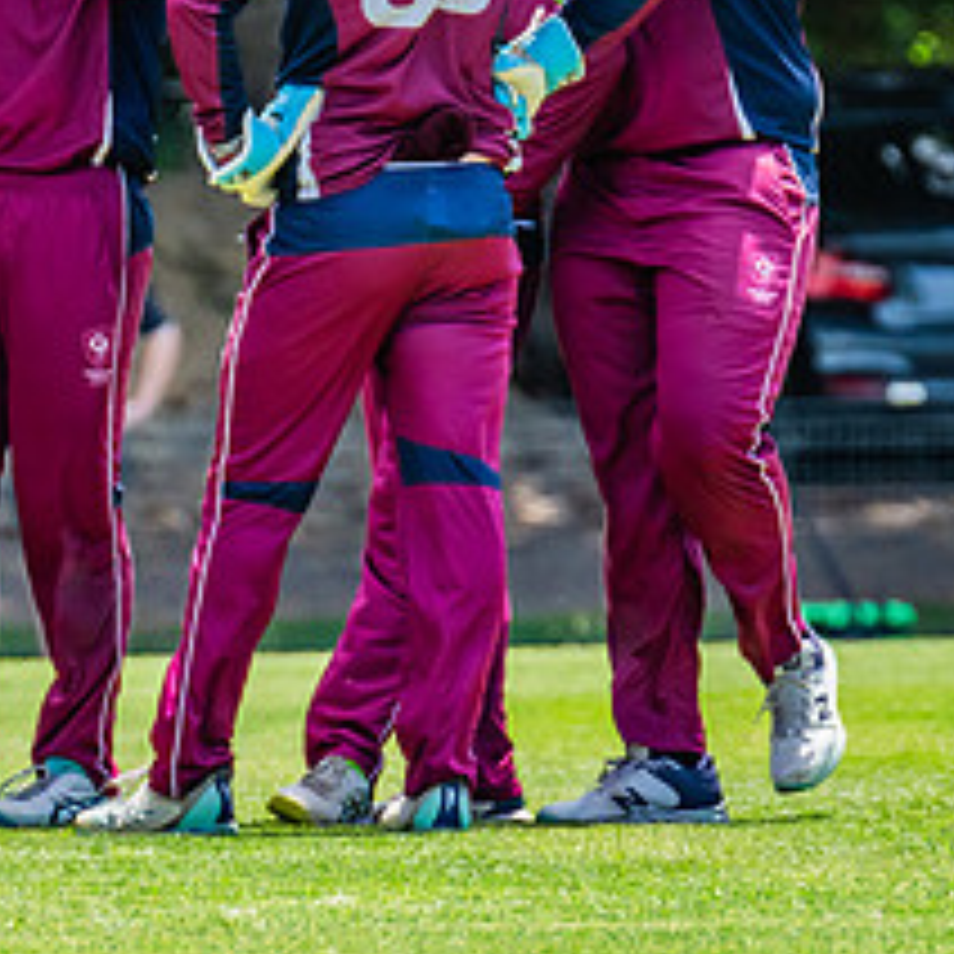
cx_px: -75
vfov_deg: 1.4
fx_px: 40440
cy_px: 242
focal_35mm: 1297
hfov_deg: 1.4
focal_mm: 440
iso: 800
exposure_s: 1/1000
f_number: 9
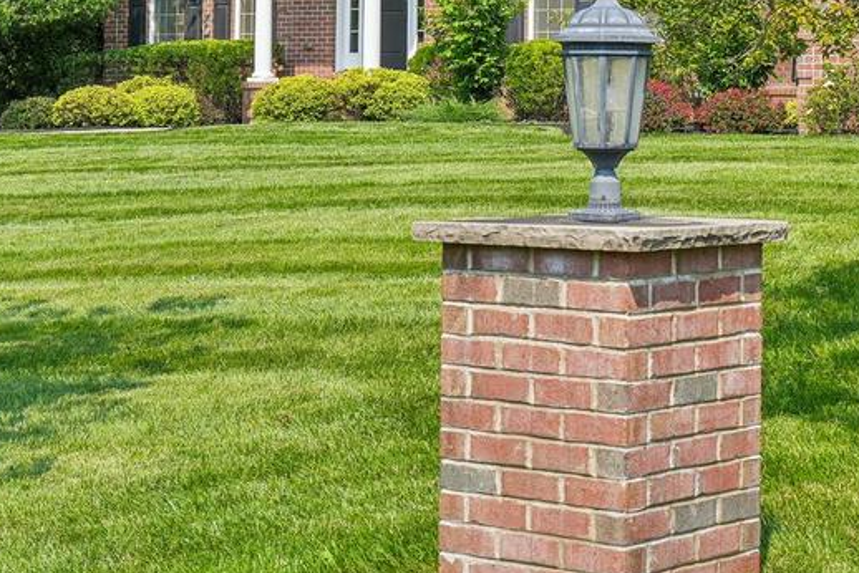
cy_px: -109
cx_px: 612
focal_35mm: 100
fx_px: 2387
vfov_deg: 13.3
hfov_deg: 20.3
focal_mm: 36
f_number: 8
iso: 100
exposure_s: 1/200
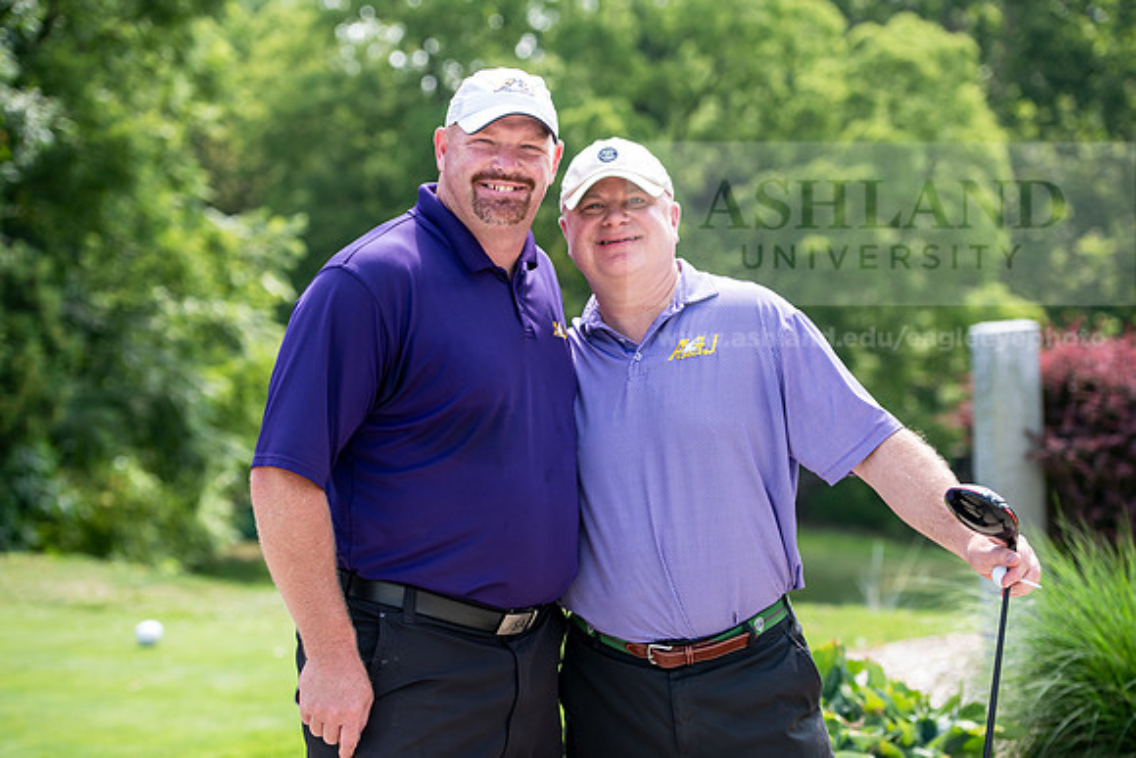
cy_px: 379
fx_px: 2904
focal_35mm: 92
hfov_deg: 22.1
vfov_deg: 14.9
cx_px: 568
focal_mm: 92
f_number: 3.5
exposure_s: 1/640
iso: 250
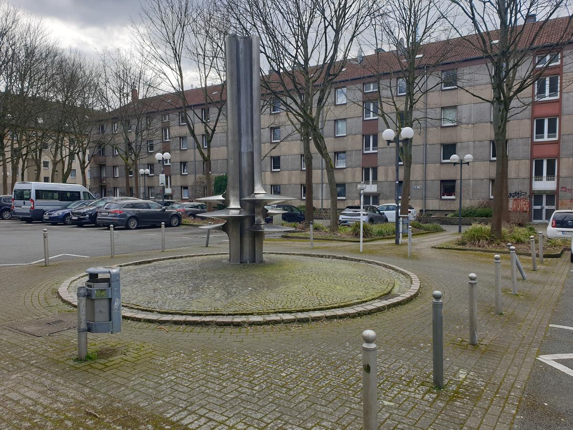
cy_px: 215
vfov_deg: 53.1
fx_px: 430
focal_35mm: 26
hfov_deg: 67.3
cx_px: 286
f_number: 2.4
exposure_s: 1/411
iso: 50
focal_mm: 4.3
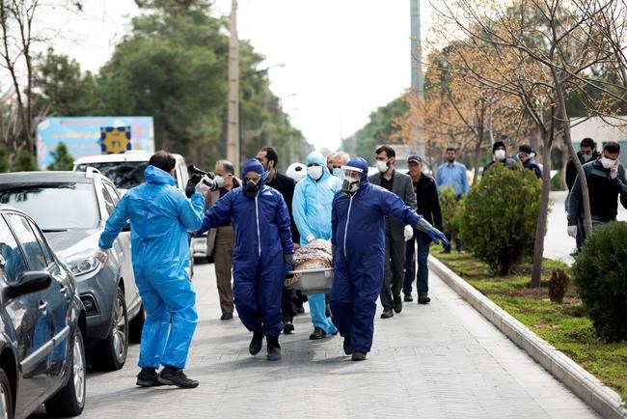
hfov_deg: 18.3
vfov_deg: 12.2
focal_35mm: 112
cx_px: 314
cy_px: 210
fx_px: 1951
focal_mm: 112
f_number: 2.8
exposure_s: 1/320
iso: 64
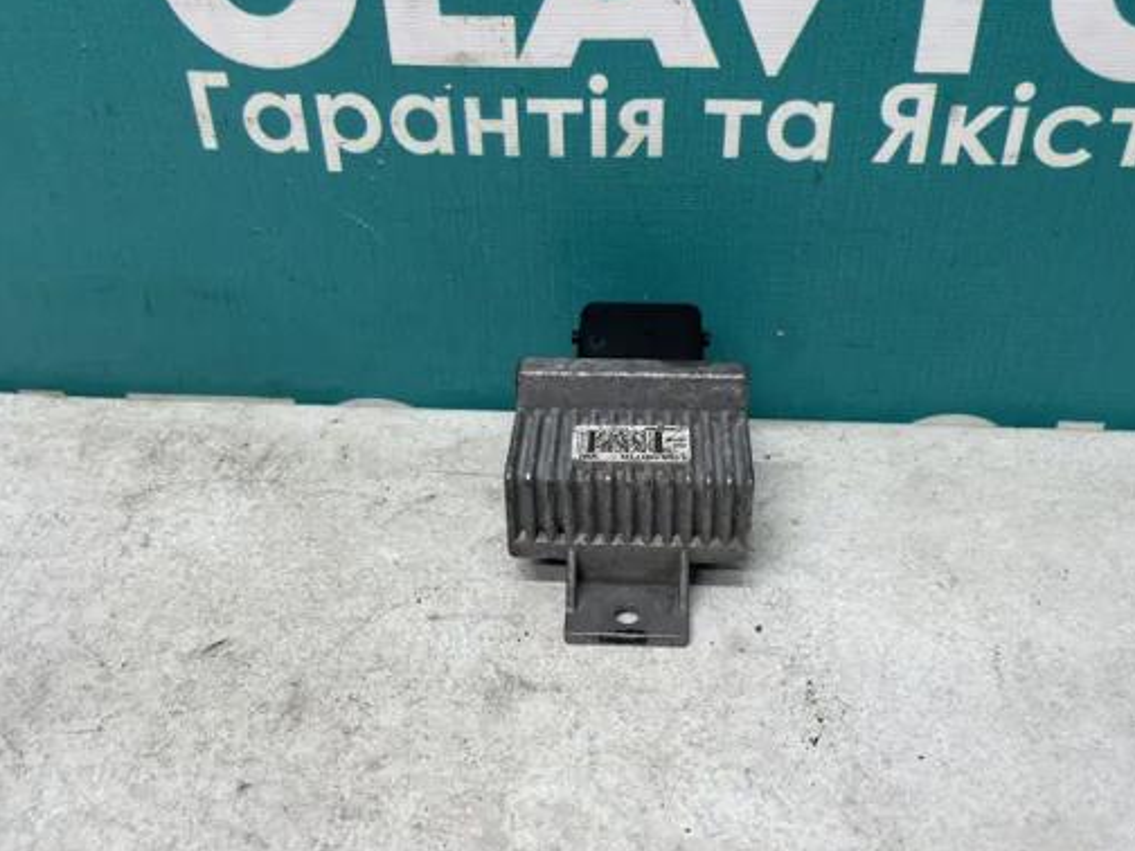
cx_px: 608
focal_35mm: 33
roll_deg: +1.0
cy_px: 407
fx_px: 1082
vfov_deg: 42.9
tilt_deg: -35.5
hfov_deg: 55.3
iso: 80
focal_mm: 4.2
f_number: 1.6
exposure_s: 1/100
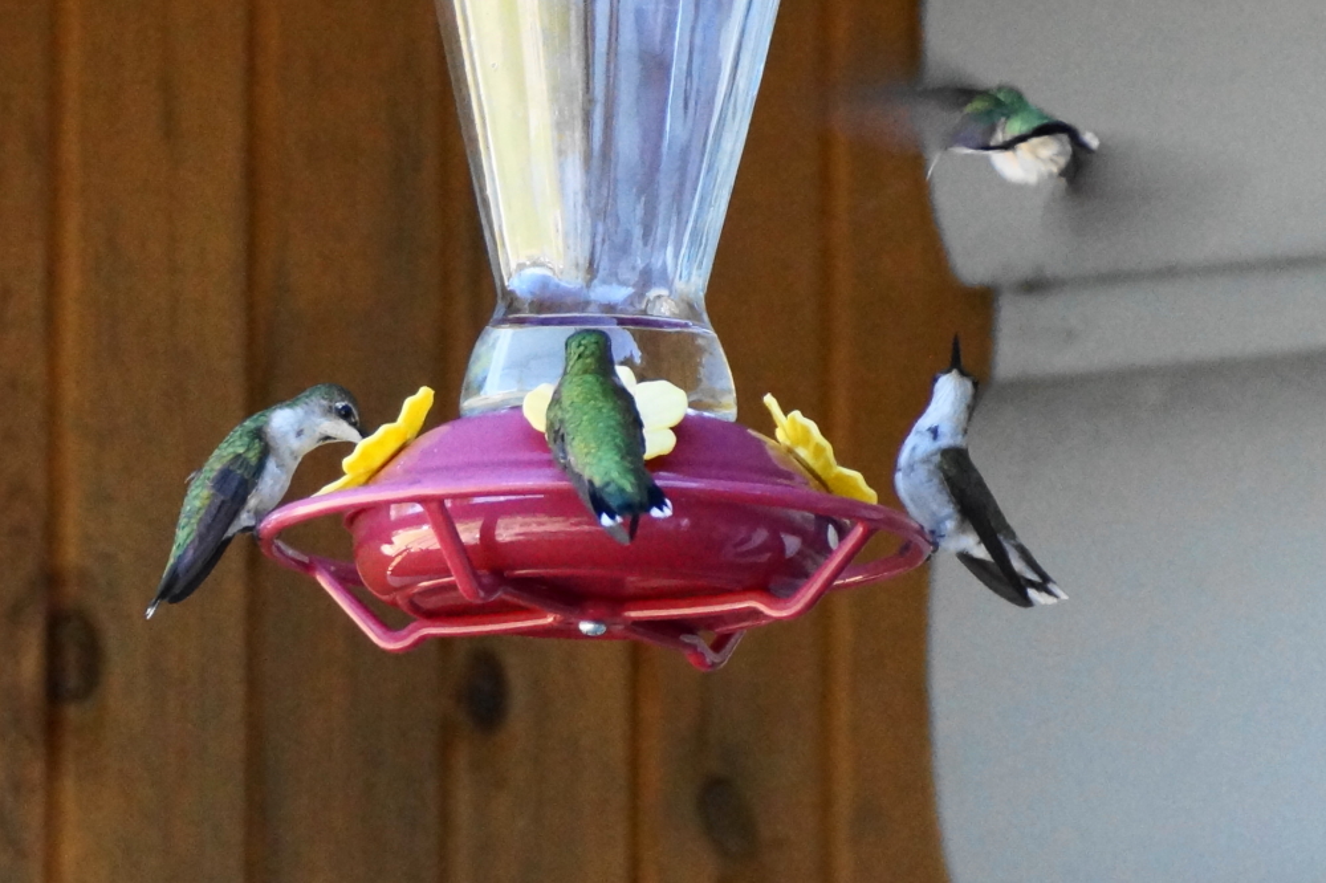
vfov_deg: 3.7
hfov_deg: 5.5
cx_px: 663
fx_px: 13807
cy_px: 442
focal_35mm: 375
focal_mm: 250
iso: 1600
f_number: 6.3
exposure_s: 1/160
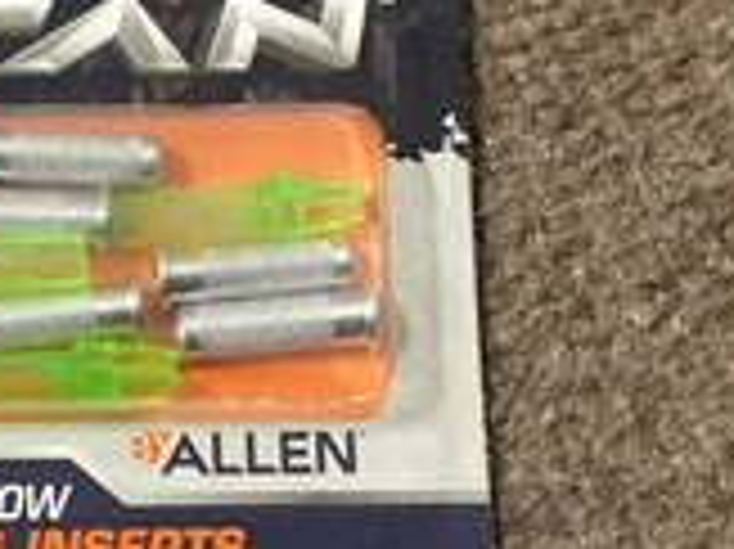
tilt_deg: -80.0
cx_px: 41
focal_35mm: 76
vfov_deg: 19.4
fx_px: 1610
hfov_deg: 24.7
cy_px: 306
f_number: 2.4
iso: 400
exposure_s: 1/40
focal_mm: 3.3
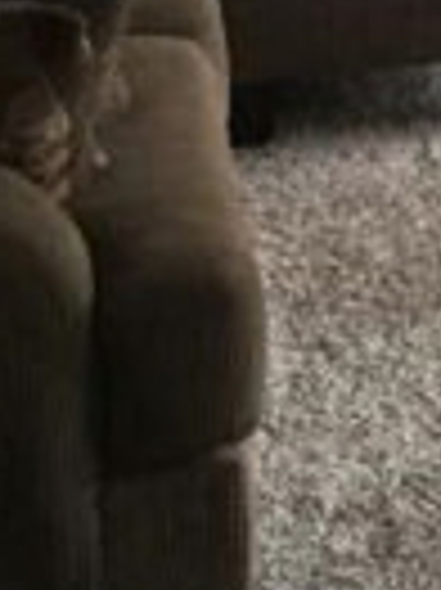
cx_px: 981
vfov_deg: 12.2
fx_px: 2586
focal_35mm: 152
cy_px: -356
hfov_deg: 9.0
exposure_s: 1/30
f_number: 2.4
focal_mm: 3.3
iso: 50
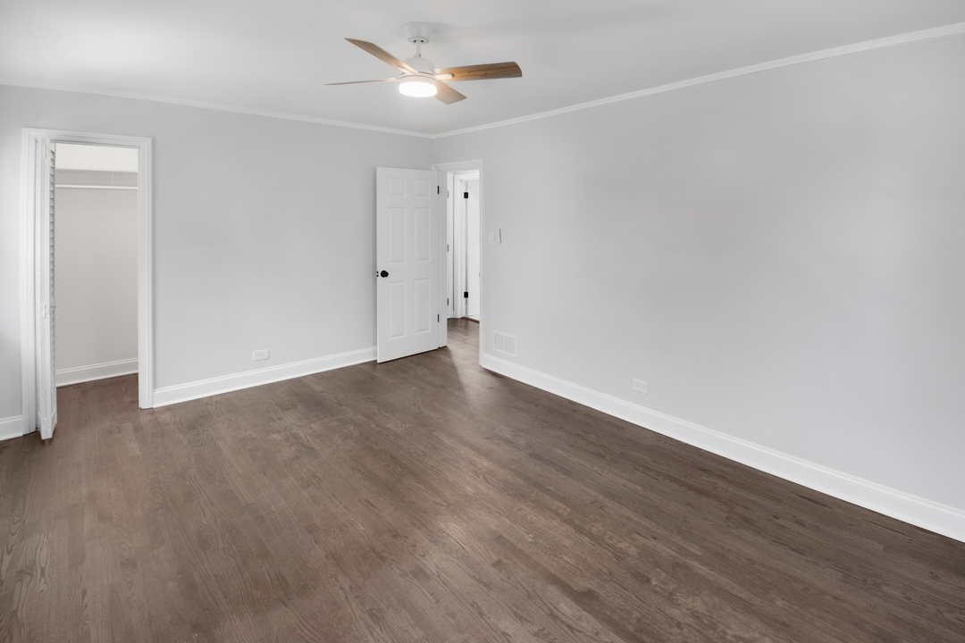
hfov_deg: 100.4
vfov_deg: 77.3
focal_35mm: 15
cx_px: 482
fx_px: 402
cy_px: 322
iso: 400
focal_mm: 10
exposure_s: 1/10
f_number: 9
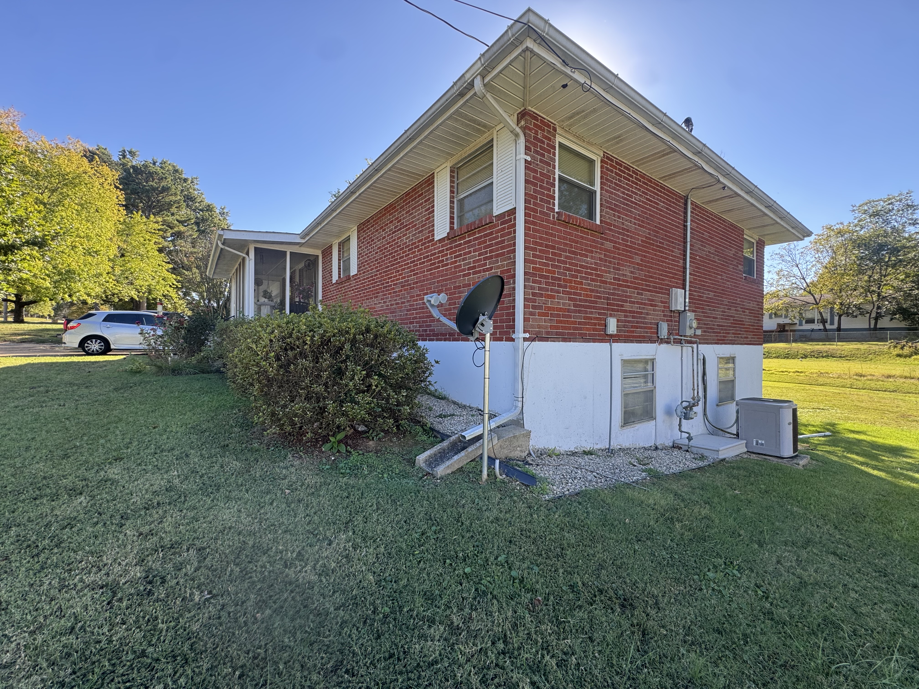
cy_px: 344
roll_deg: -1.0
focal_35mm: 14
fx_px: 372
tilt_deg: -0.1
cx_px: 460
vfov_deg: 85.7
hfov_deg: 102.1
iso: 40
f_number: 2.2
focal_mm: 2.22
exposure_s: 1/224
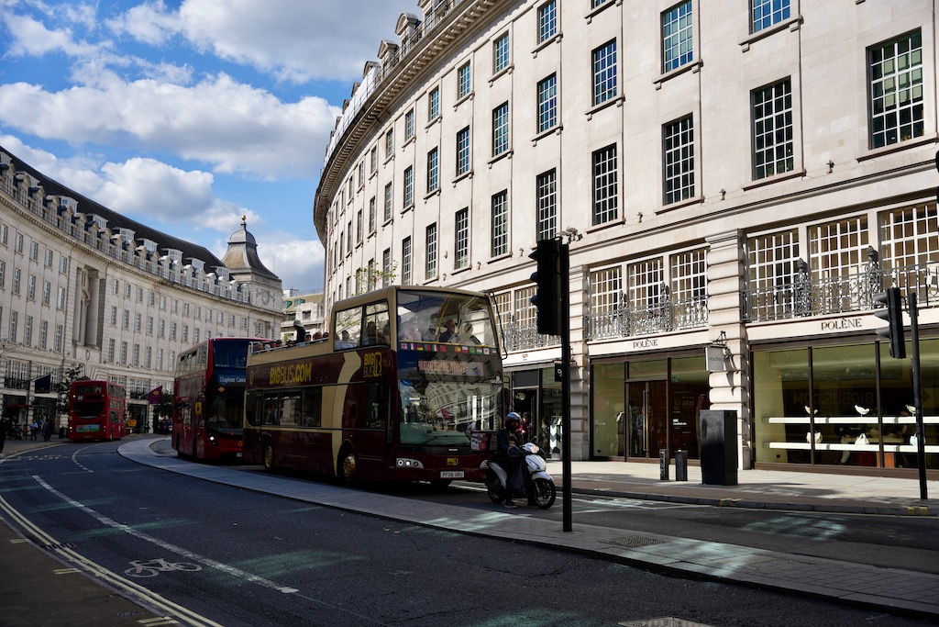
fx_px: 957
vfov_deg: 36.2
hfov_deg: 52.2
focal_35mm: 37
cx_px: 470
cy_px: 314
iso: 100
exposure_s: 1/2000
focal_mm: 36.7
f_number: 2.8
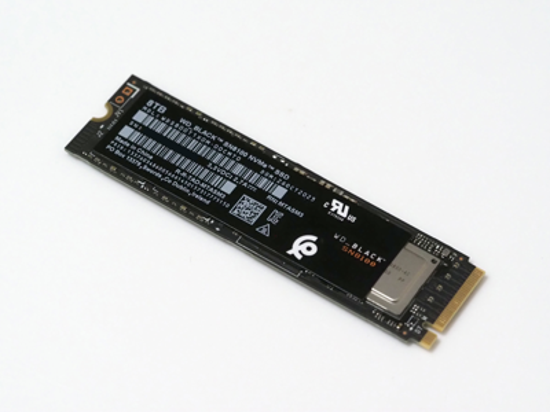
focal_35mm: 120
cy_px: 206
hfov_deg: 16.4
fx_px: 1907
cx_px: 275
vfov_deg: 12.3
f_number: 5.6
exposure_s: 1/125
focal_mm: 60
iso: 4000
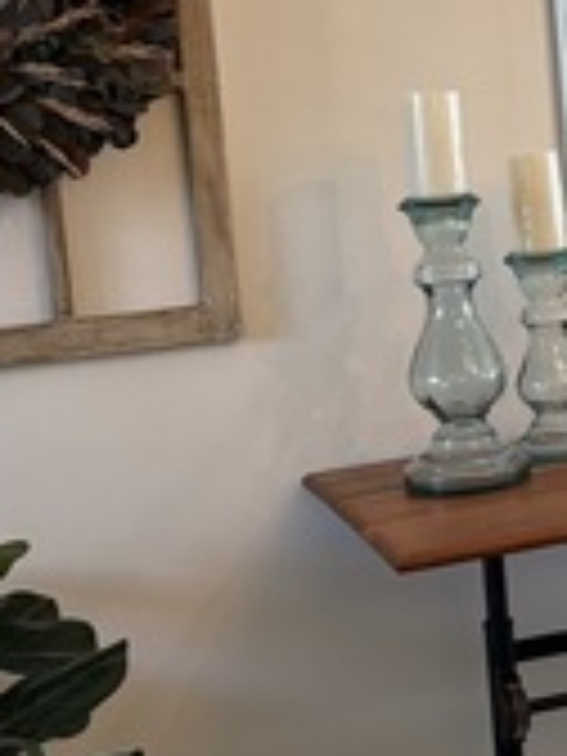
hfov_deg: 13.1
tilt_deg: -7.5
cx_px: 999
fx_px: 2249
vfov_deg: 19.0
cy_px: 277
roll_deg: +2.9
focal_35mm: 103
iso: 160
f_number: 1.6
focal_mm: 5.96
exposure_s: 1/60
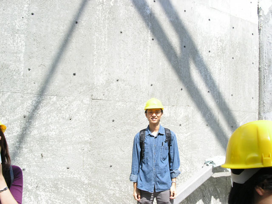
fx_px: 299
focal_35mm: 38
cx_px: 136
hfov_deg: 49.0
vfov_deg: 37.7
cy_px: 102
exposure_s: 1/180
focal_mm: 7.8
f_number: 5.6
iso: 100
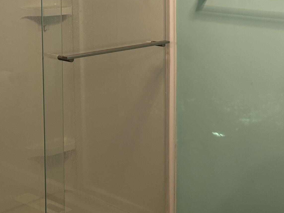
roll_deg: +0.3
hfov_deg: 27.2
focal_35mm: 68
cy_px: -2
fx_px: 558
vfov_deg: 20.9
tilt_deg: -5.2
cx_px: 273
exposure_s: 1/60
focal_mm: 5.7
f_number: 1.5
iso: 80
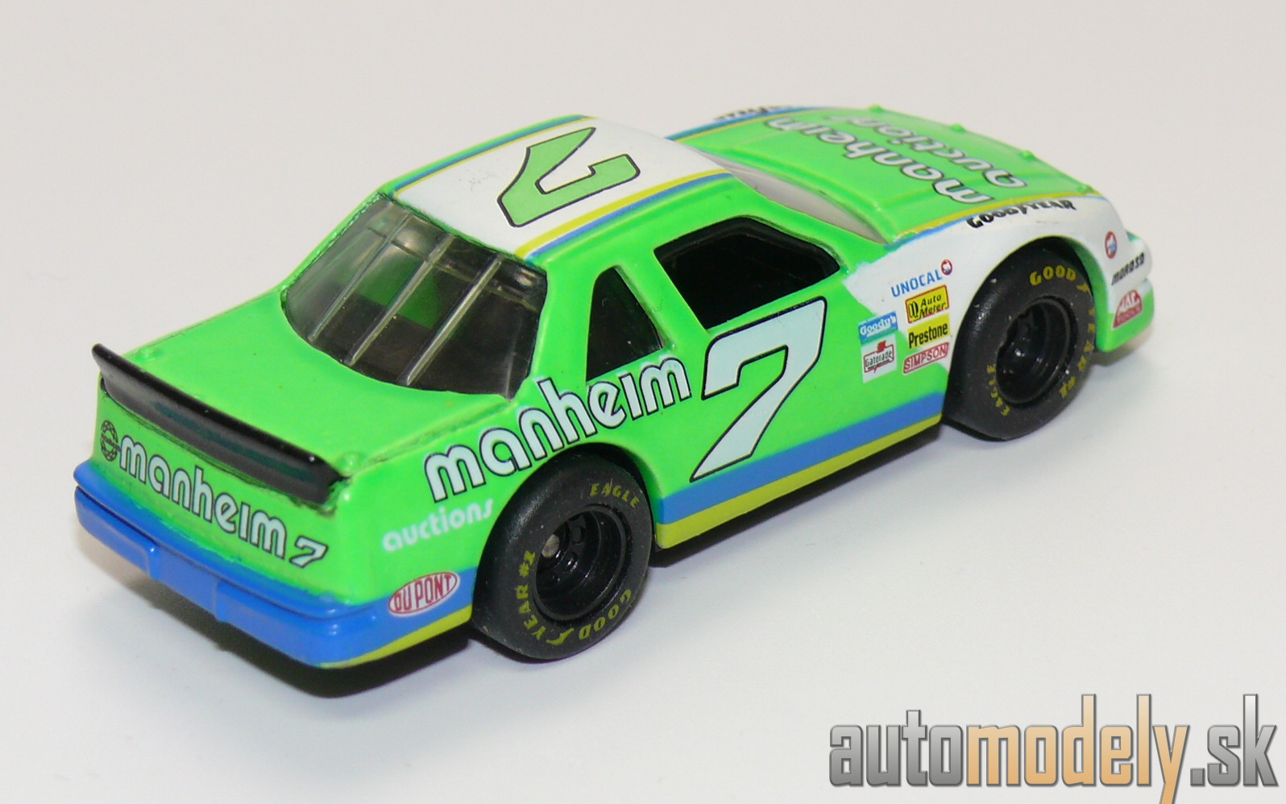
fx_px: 4171
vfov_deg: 11.0
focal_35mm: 119
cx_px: 644
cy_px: 334
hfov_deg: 17.5
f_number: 4
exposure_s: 1/30
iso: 100
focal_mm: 14.1
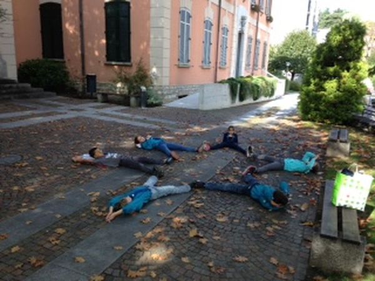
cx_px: 188
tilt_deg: -12.6
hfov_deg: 55.4
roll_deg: -2.3
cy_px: 140
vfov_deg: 42.9
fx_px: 357
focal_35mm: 33
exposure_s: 1/176
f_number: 2.4
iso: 50
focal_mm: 4.12
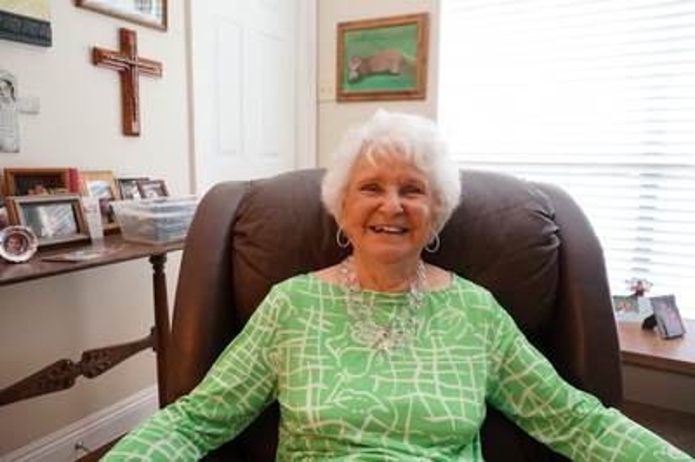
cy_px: 231
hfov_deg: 73.8
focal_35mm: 24
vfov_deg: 53.1
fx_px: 463
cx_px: 348
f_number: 4
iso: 1600
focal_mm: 16
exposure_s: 1/60
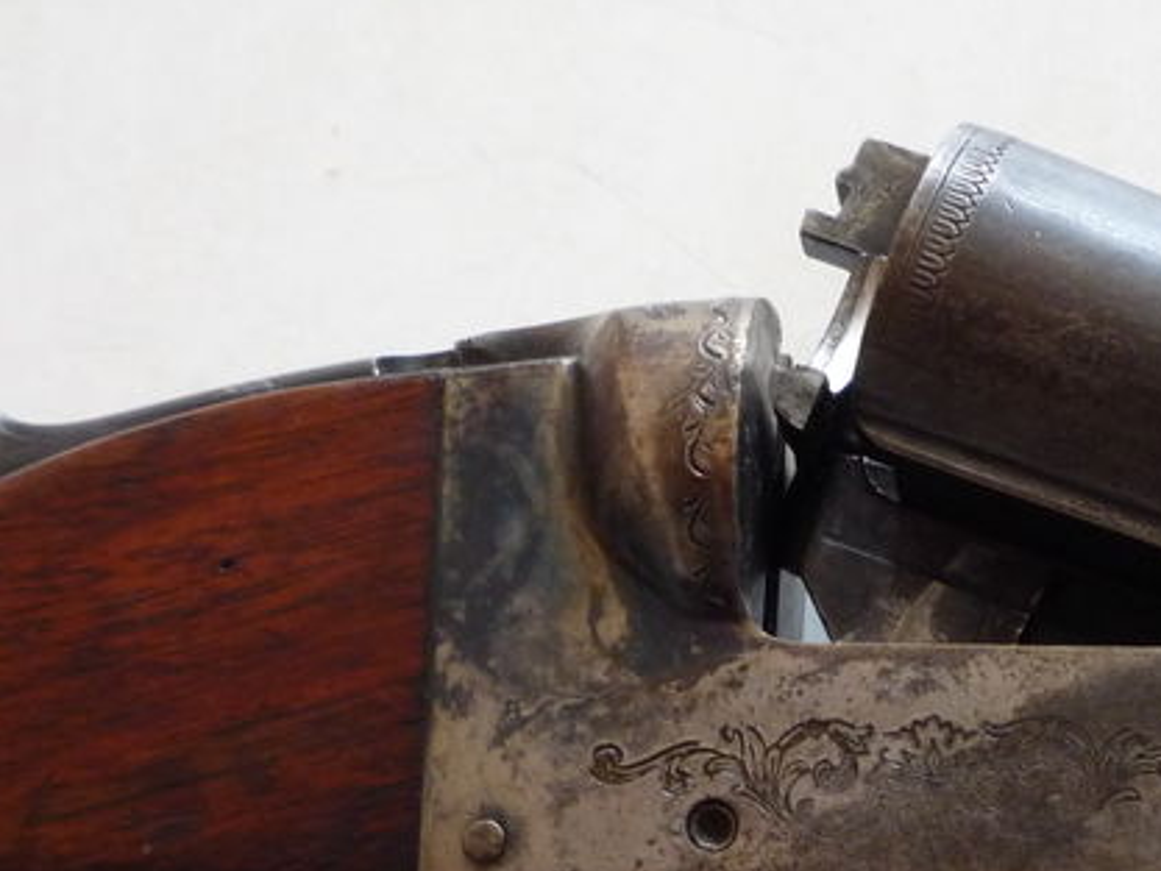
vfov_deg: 19.9
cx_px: 855
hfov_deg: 26.7
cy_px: 829
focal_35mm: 72
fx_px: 2416
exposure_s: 1/30
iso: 250
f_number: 3.3
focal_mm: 5.2
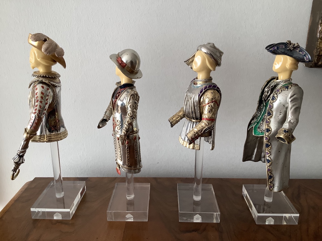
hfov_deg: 58.4
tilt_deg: -20.1
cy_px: 120
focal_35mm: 31
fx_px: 288
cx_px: 161
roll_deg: +0.0
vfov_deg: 45.4
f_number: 2.4
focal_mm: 3.3
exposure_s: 1/100
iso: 80
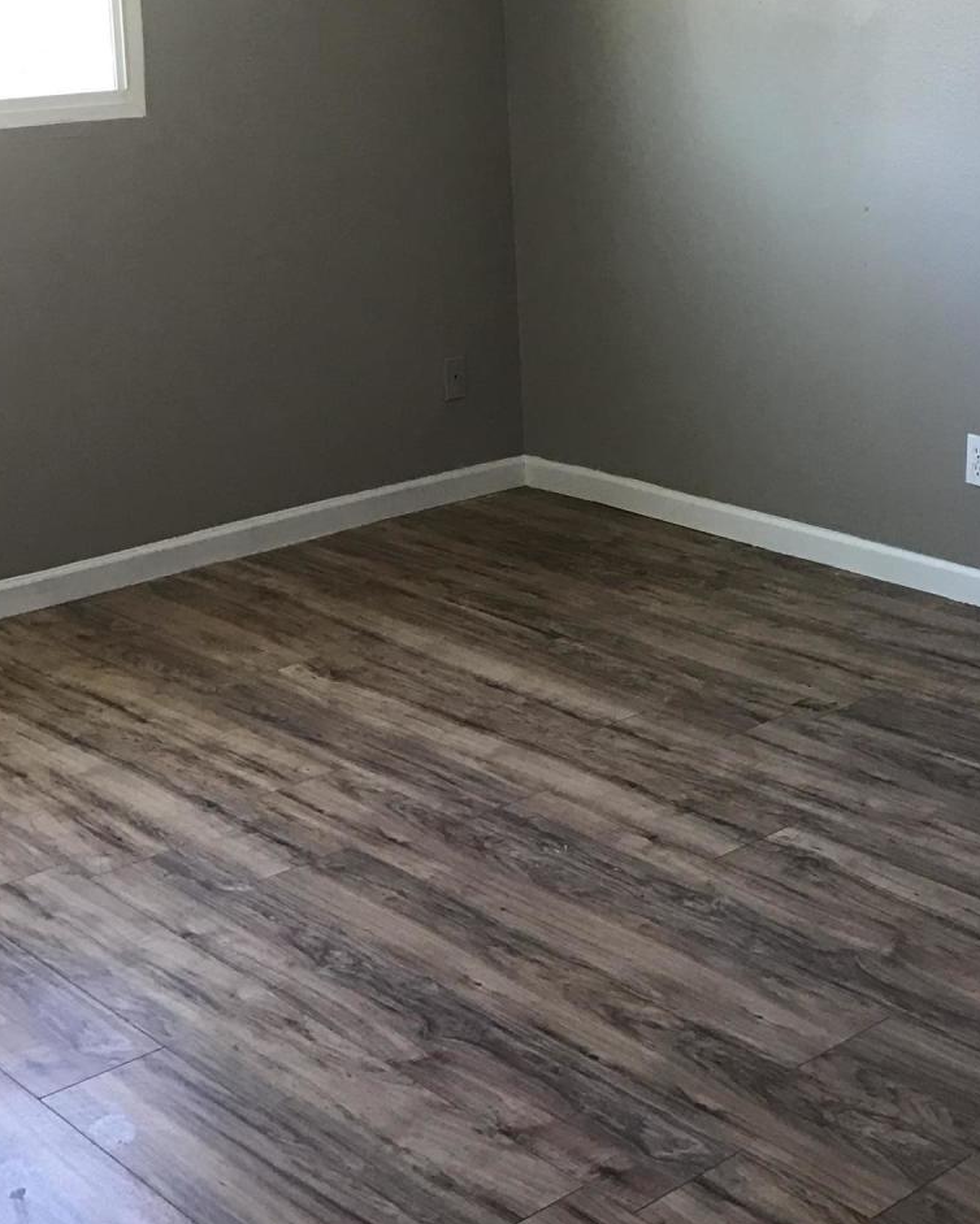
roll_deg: +1.7
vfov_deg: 31.7
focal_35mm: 58
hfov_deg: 26.2
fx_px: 2102
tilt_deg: -8.7
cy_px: 272
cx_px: 567
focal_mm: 3.99
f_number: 1.8
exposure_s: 1/20
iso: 40
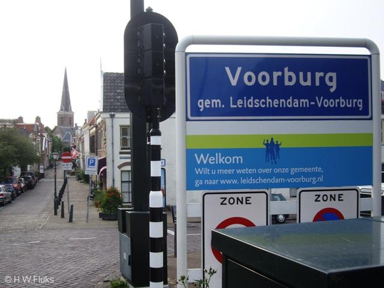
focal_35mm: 38
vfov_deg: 37.7
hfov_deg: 49.0
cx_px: 192
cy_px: 144
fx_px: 422
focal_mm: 7.9
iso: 64
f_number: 2.8
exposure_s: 1/320
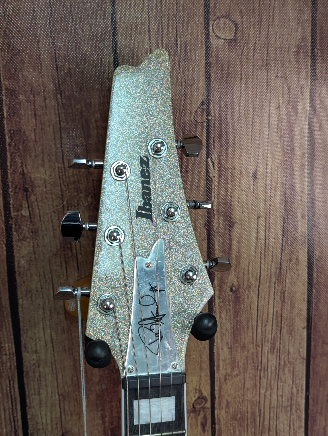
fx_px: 605
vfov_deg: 39.6
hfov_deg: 30.3
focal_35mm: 48
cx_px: 164
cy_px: 218
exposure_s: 1/120
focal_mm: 6.81
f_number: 1.85
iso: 140
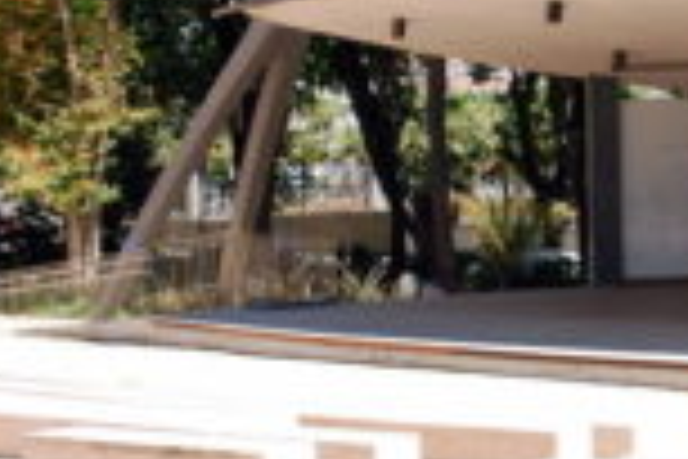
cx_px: 728
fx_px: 2064
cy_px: 214
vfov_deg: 12.7
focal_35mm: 108
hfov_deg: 18.3
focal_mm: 22
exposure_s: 1/200
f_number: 6.3
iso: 100
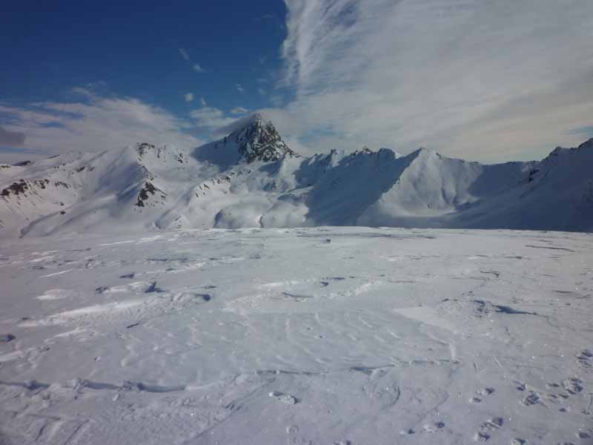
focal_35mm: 25
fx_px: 428
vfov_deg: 54.9
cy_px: 222
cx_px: 296
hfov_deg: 69.4
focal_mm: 4.4
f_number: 7.1
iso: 100
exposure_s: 1/800
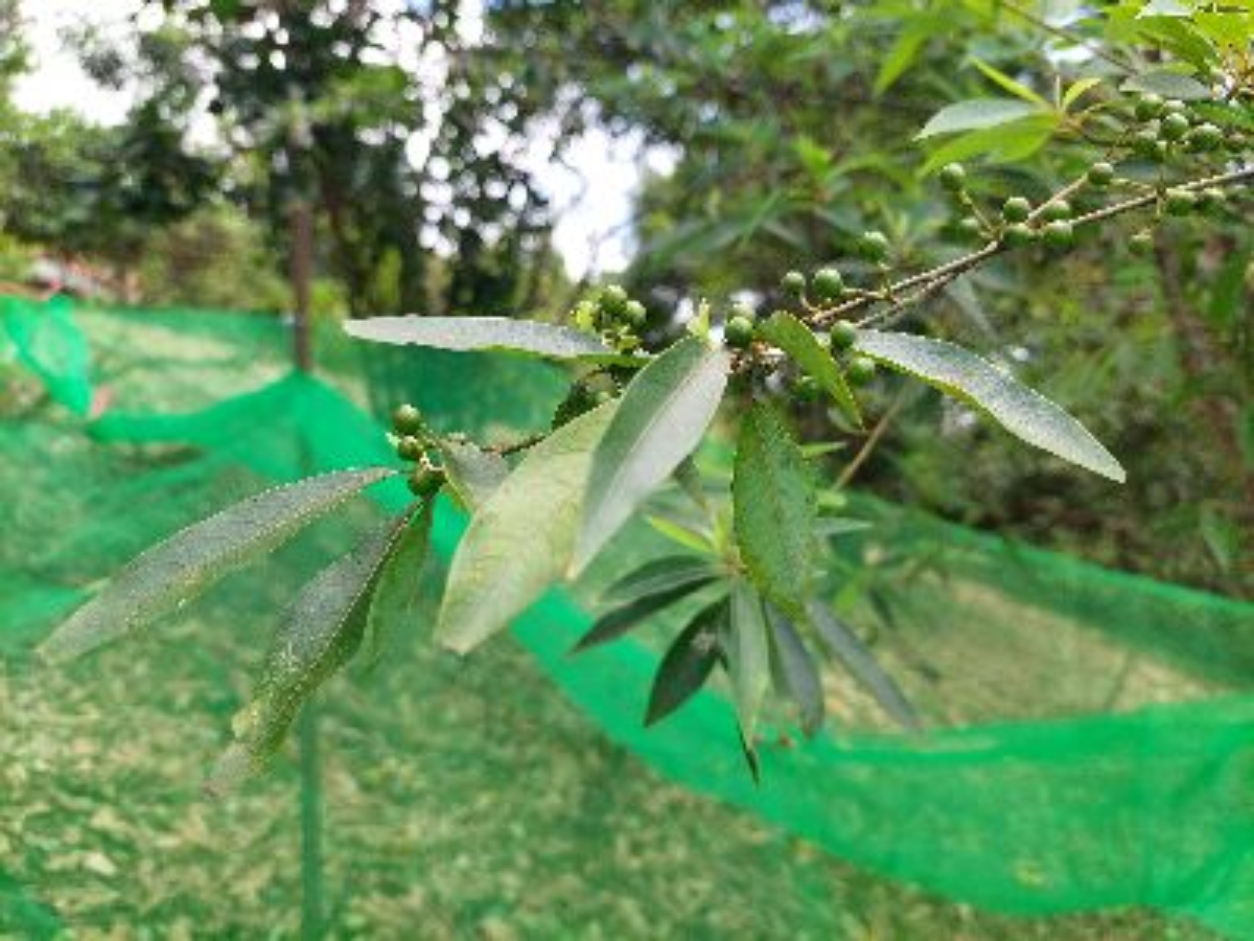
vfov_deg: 54.9
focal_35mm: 25
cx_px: 627
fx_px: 906
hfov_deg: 69.4
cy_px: 470
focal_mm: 5.23
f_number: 1.8
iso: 40
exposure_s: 1/238
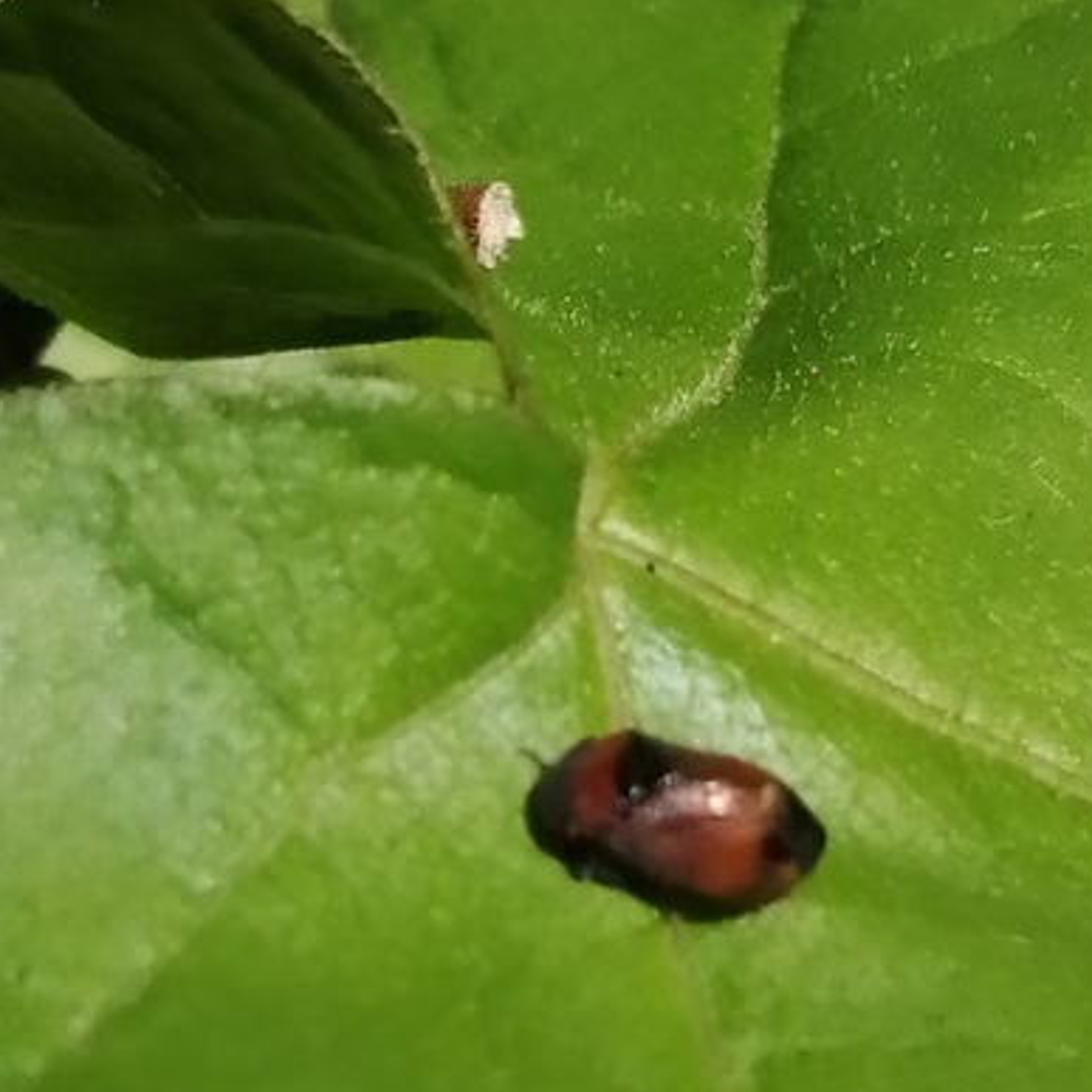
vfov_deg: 11.5
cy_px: 446
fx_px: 5425
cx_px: 542
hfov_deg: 11.5
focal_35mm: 152
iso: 50
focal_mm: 3.46
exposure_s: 1/1086
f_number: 1.8
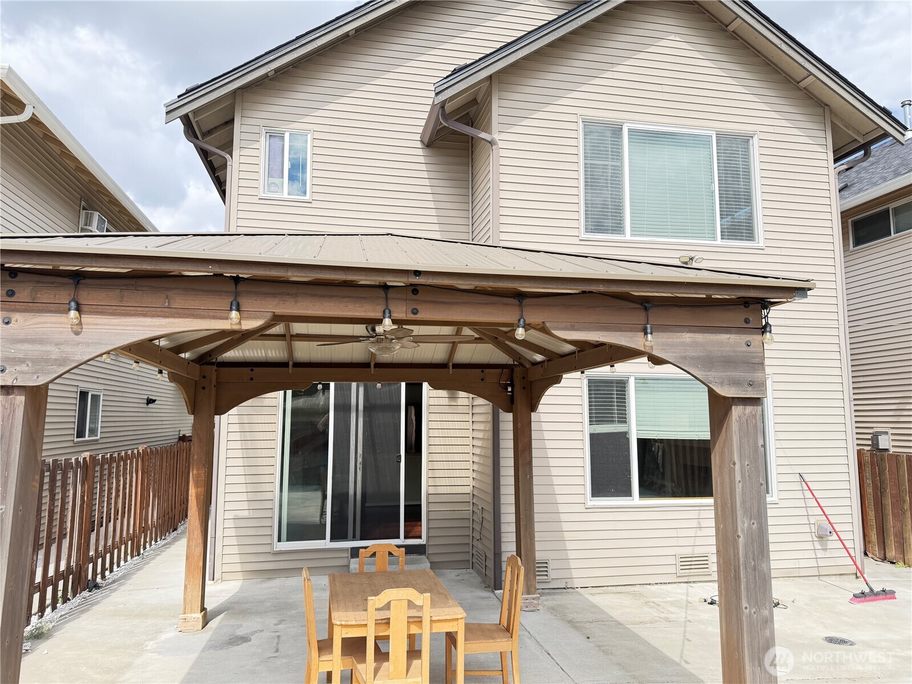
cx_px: 456
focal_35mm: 24
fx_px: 632
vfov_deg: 56.8
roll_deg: +0.5
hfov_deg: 71.6
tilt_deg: +7.4
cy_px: 342
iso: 100
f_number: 1.78
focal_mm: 6.76
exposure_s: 1/1314
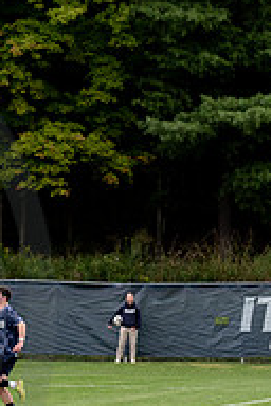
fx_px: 3681
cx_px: -205
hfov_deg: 4.2
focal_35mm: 326
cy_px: 388
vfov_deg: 6.3
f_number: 4.5
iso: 320
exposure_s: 1/320
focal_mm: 90
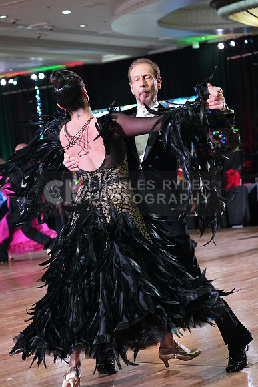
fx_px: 902
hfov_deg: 16.3
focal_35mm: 84
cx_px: 129
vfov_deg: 24.2
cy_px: 194
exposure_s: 1/400
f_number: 4
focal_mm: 84
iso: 6400
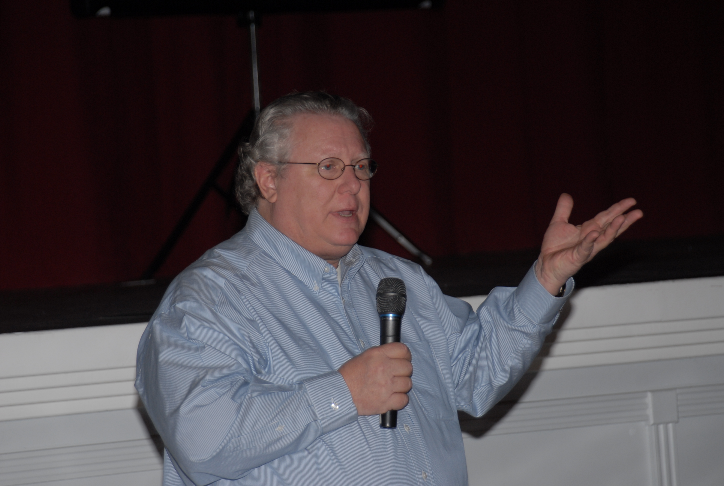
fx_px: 4081
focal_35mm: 202
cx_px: 362
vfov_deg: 6.8
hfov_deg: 10.1
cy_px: 243
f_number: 5.6
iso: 200
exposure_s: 1/60
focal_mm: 135
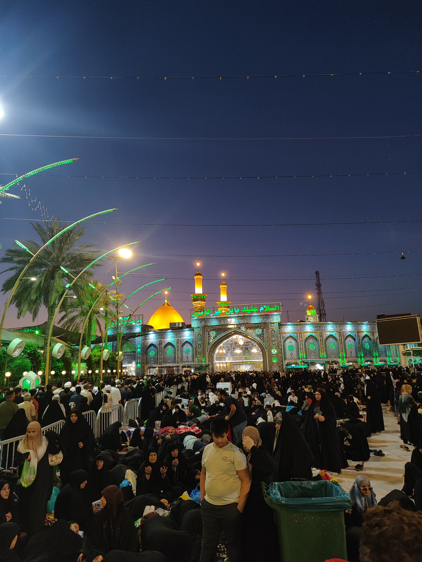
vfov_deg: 71.6
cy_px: 281
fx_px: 390
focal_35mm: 24
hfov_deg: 56.8
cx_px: 211
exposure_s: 1/100
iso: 834
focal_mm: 5.89
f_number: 1.89
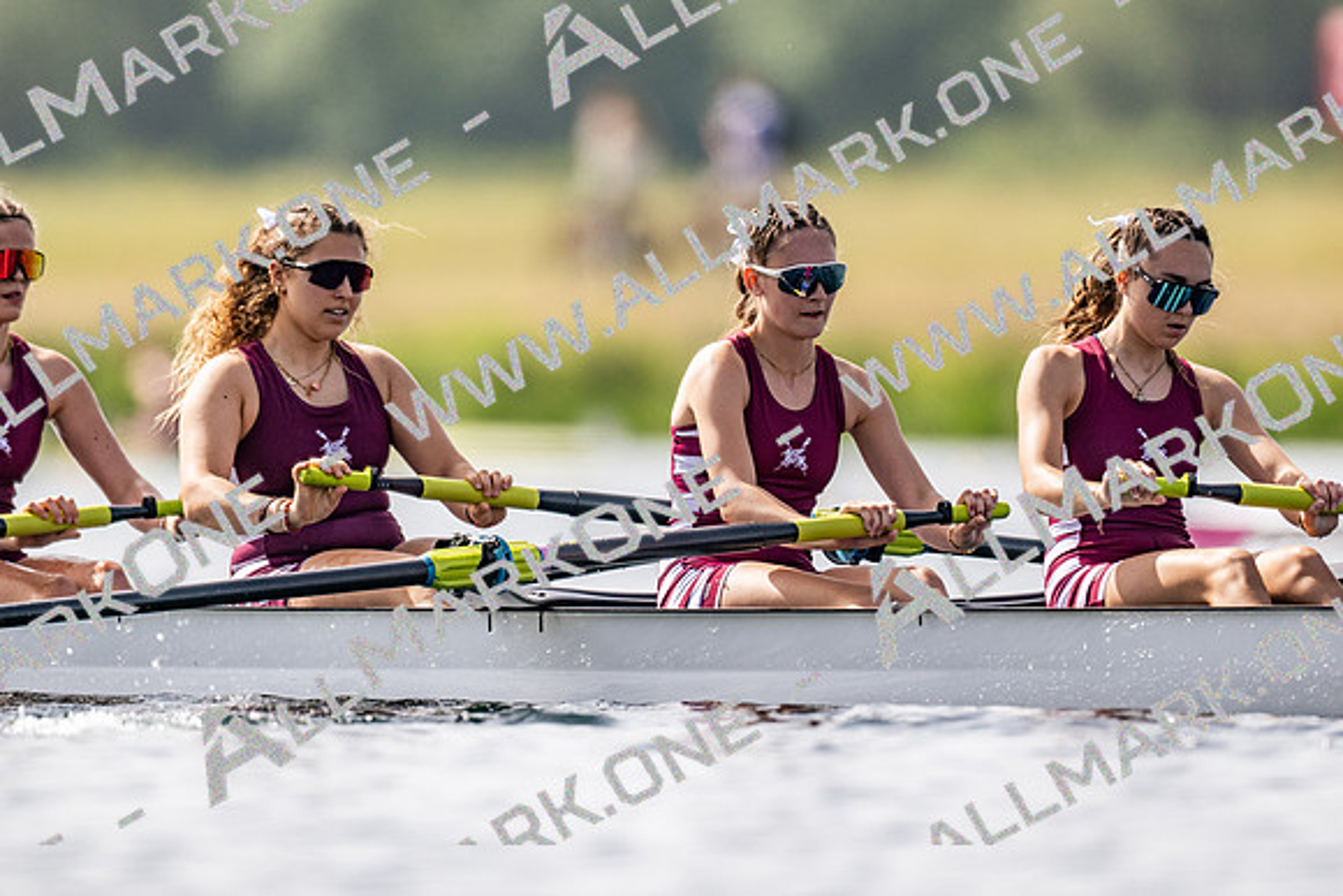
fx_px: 33599
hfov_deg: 2.3
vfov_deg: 1.5
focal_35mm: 900
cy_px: 448
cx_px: 672
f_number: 4
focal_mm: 600
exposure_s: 1/2500
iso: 200
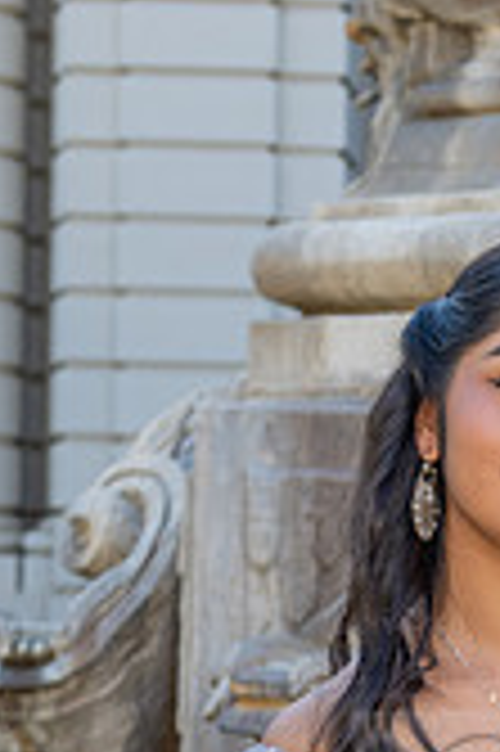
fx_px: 3486
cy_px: 817
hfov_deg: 8.0
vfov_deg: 12.1
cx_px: 743
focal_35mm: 167
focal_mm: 48
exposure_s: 1/200
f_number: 5
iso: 200
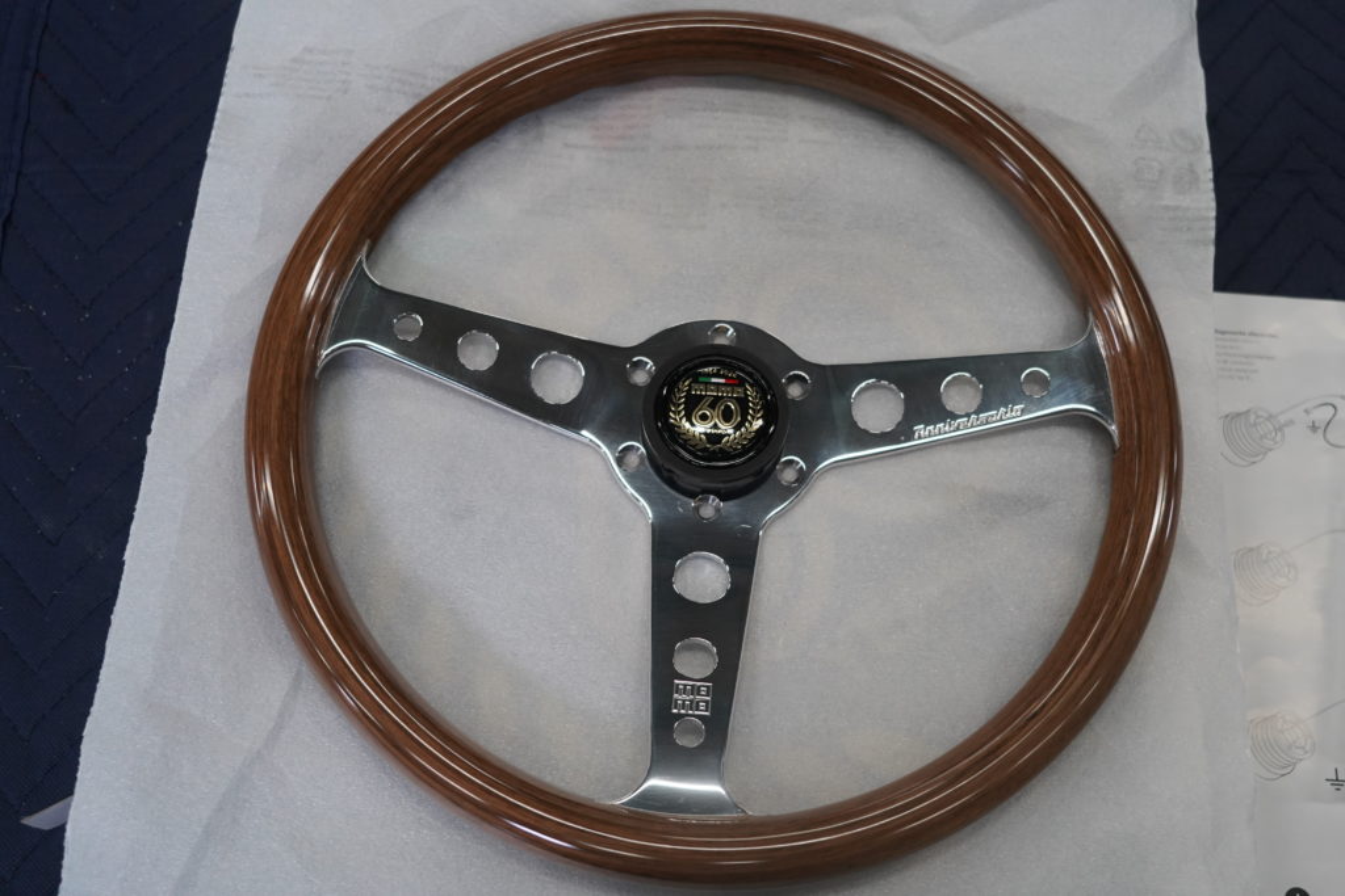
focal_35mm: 38
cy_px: 448
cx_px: 672
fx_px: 1420
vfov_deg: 35.1
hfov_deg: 50.7
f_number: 5
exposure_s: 1/160
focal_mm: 38
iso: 2000
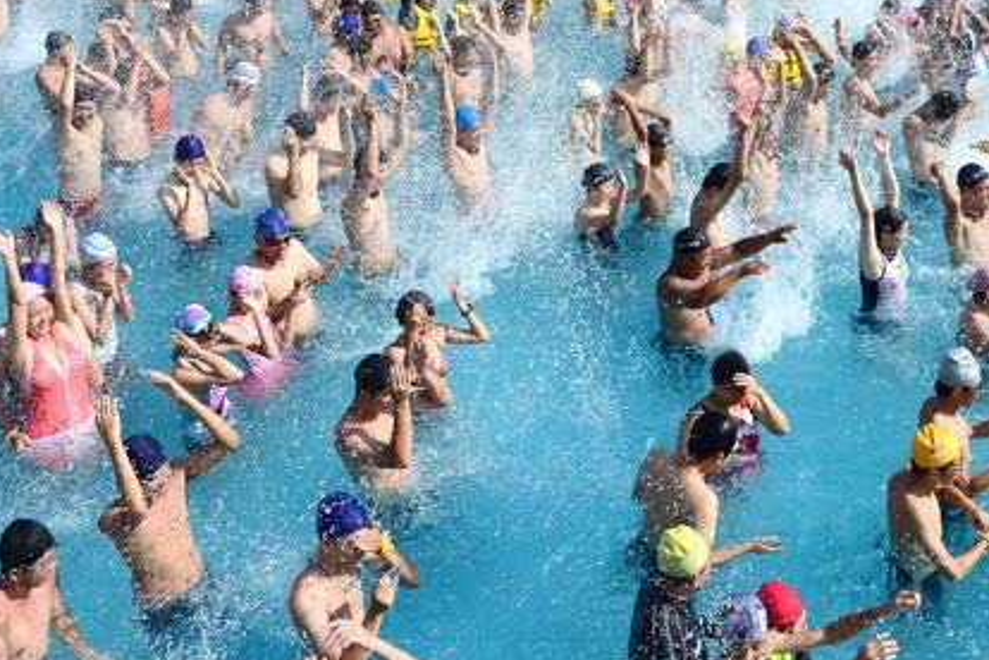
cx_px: 552
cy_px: 93
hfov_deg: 41.8
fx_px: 1291
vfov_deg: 27.8
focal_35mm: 47
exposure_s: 1/4000
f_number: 5
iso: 400
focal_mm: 18
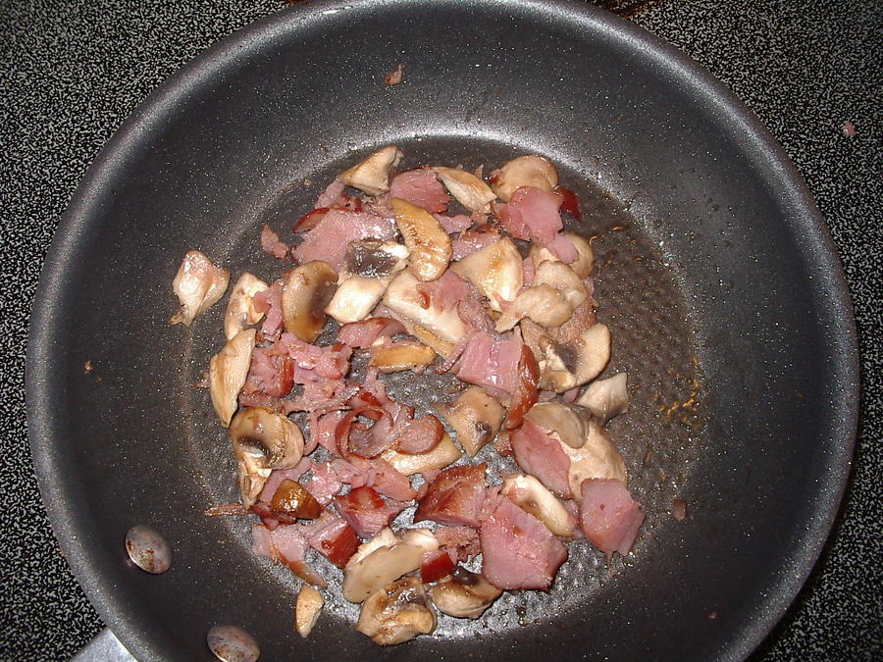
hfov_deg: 49.0
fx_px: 969
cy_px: 331
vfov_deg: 37.7
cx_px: 442
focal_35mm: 38
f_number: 4.8
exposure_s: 1/60
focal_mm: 5.8
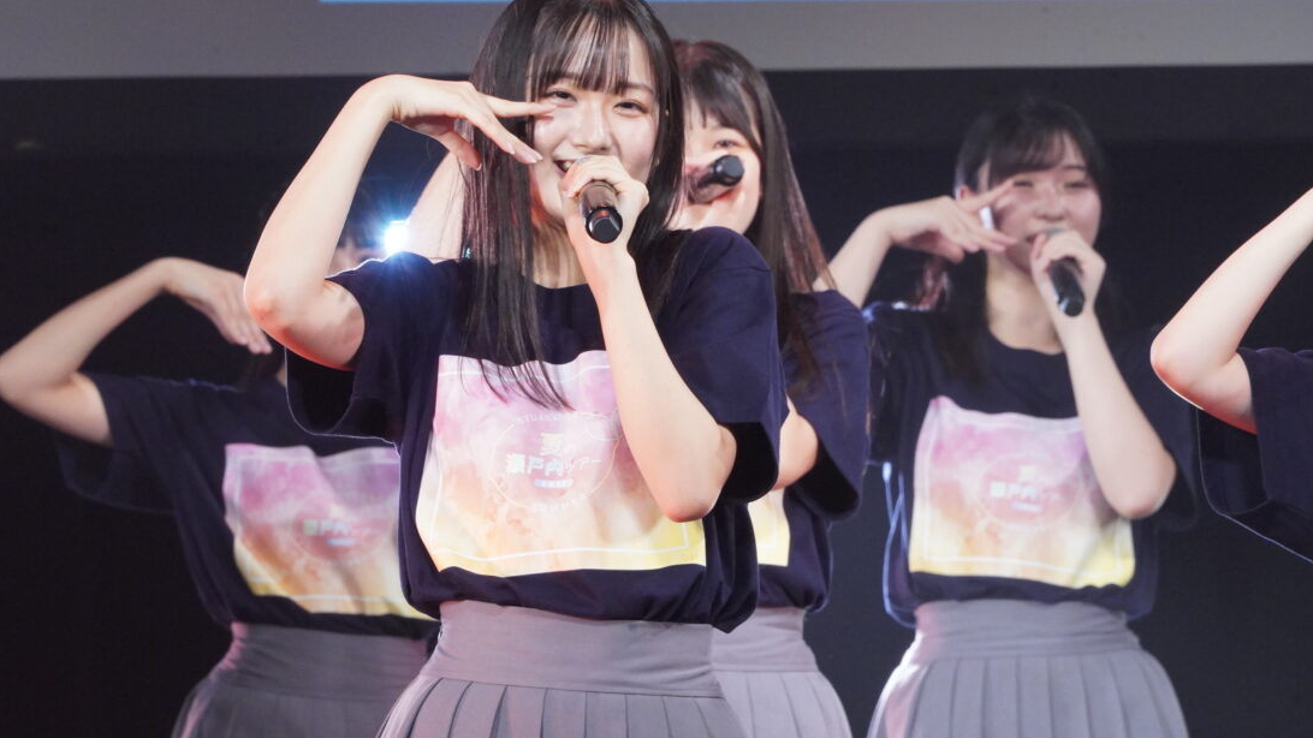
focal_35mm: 345
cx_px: 602
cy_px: 314
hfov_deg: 6.3
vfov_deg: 3.5
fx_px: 12010
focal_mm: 300
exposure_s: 1/200
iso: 10000
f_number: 16
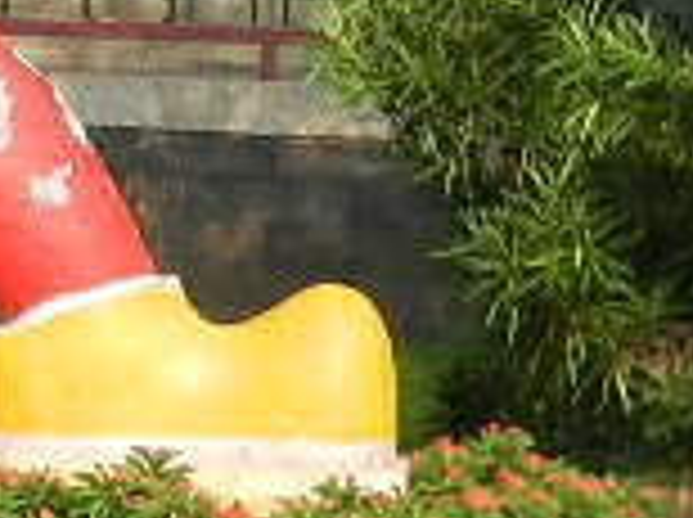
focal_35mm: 705
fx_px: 14092
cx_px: -1026
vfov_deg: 2.1
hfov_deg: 2.8
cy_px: -527
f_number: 5
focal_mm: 19.1
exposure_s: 1/400
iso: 160
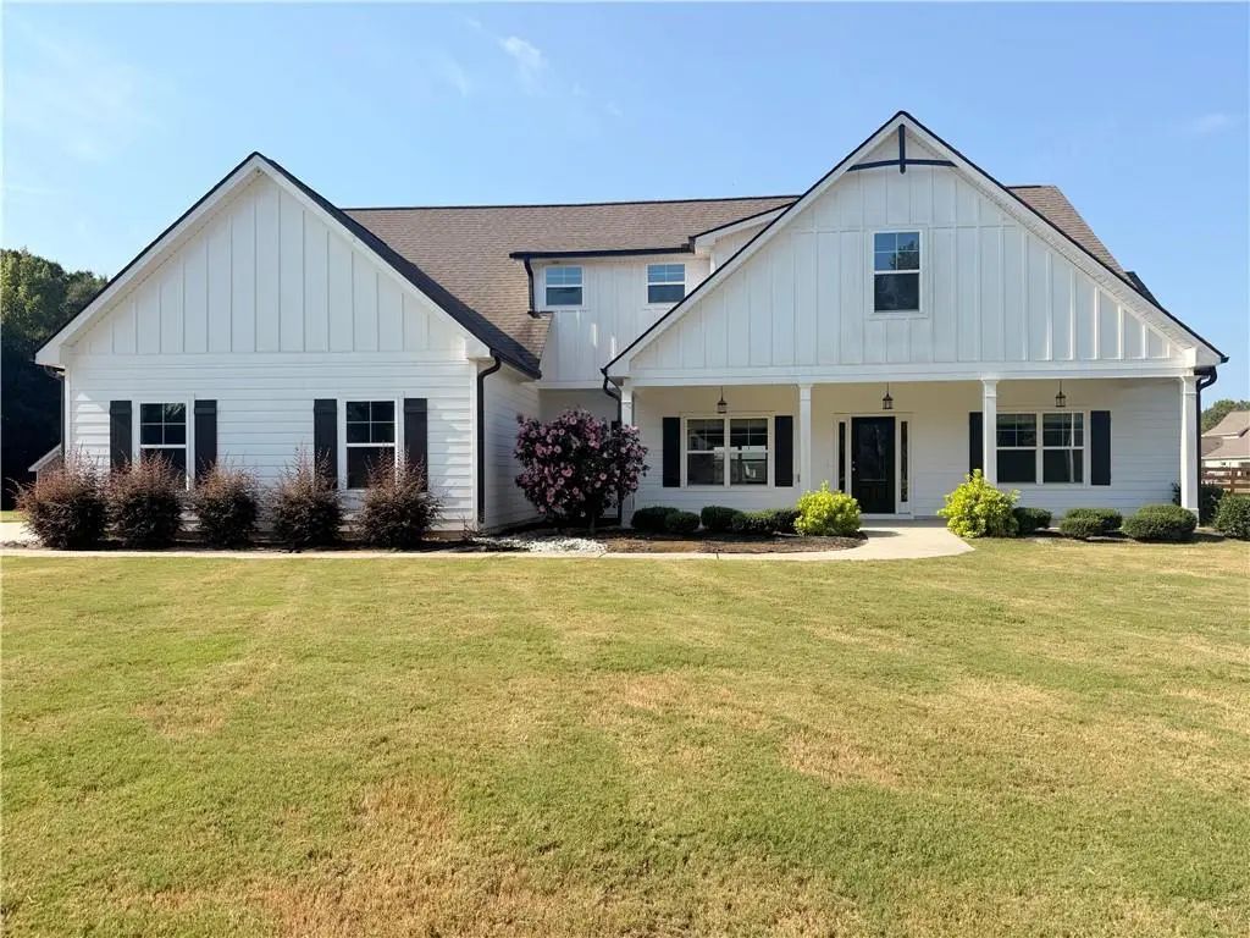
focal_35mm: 24
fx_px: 867
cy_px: 469
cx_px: 625
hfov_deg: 71.6
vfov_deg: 56.8
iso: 80
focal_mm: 6.76
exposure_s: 1/3759
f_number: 1.78
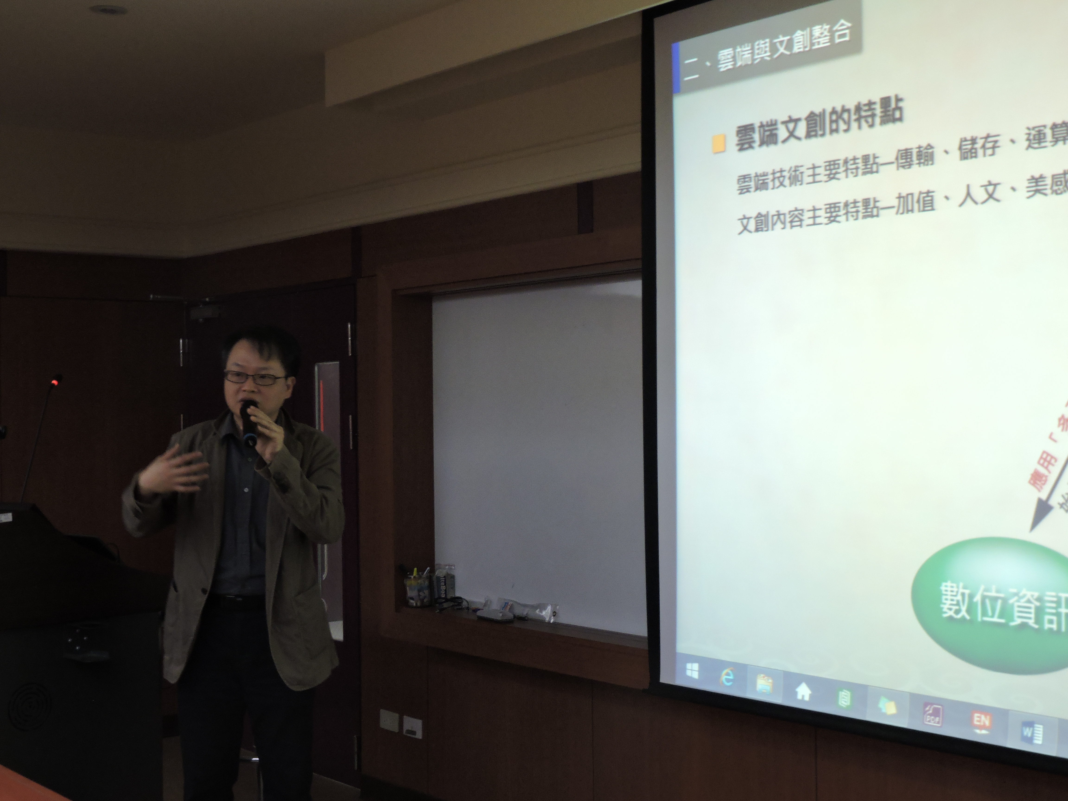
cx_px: 534
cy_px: 400
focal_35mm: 50
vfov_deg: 29.1
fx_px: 1543
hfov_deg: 38.2
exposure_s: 1/15
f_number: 4
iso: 400
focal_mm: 9
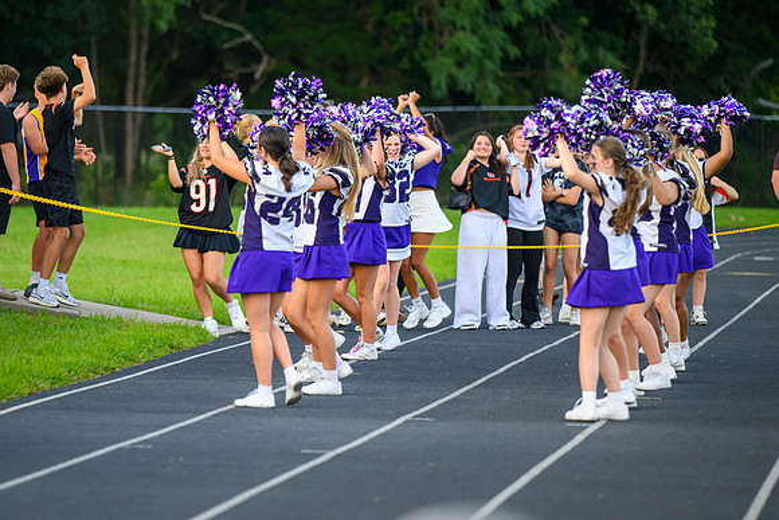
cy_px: 206
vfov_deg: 5.4
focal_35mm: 253
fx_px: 5476
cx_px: 289
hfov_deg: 8.1
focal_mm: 175
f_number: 2.8
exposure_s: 1/1600
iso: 1400
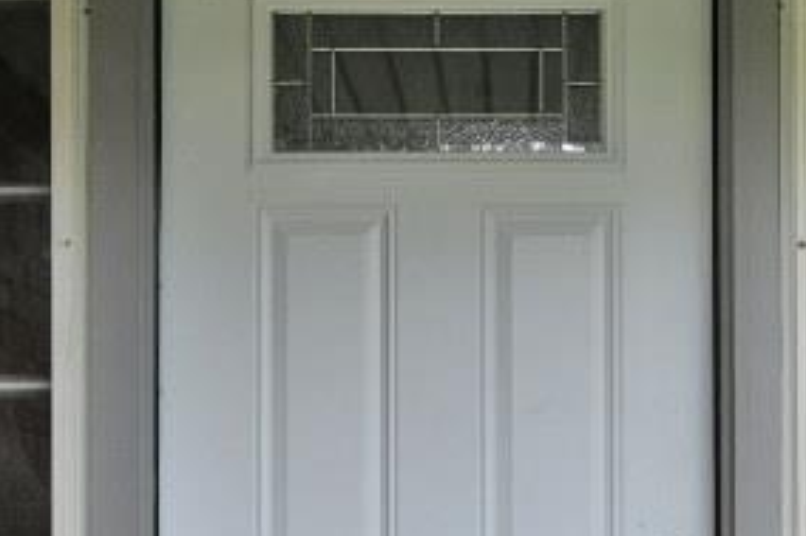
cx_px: 488
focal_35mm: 77
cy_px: 516
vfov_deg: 17.4
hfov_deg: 26.4
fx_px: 1715
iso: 400
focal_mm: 14.5
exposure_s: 1/160
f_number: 4
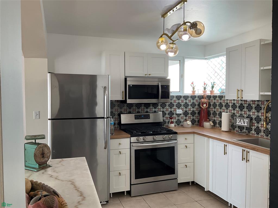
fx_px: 233
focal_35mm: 29
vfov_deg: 48.2
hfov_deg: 61.7
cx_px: 139
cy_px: 104
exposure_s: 1/120
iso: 50
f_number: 1.8
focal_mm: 3
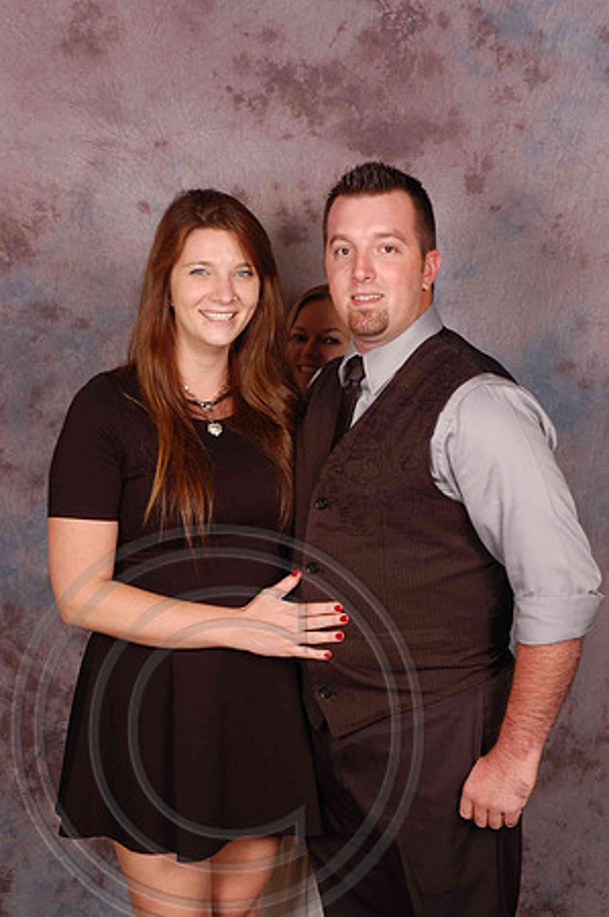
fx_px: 1678
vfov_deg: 30.5
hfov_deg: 20.6
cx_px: 304
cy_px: 458
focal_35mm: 66
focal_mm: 44
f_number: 10
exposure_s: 1/125
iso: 200
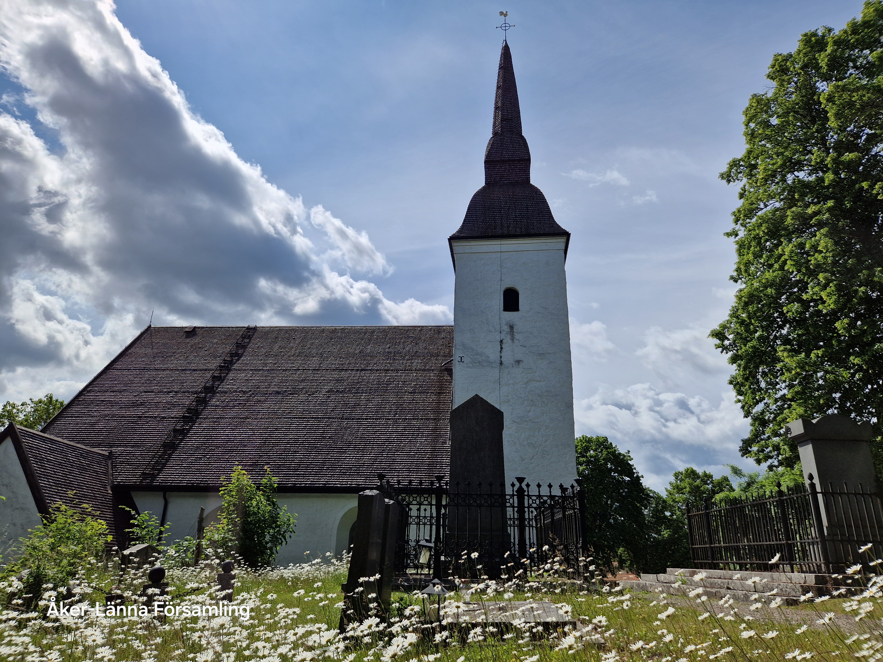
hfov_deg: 73.9
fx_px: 587
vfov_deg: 58.9
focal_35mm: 23
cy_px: 331
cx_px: 442
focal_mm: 5.4
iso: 50
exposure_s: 1/4176
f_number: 1.8
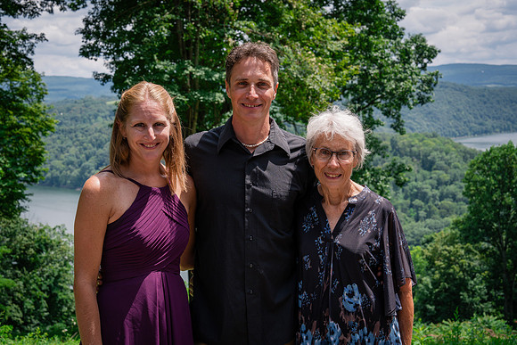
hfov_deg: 35.6
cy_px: 172
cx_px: 258
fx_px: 804
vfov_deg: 24.2
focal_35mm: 56
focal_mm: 56
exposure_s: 1/250
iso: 200
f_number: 8
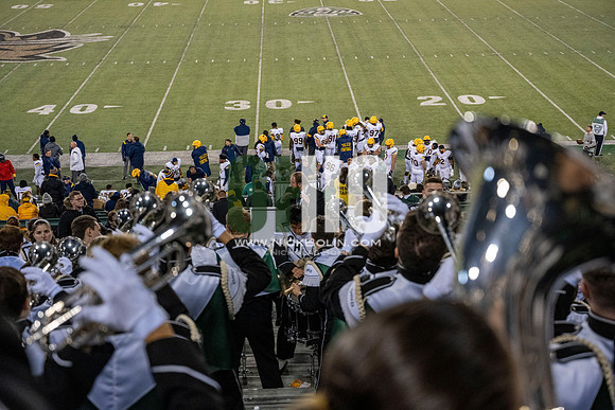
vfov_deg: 25.1
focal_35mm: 54
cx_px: 308
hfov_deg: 36.9
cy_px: 205
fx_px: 923
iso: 3200
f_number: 4
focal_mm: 54
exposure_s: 1/500
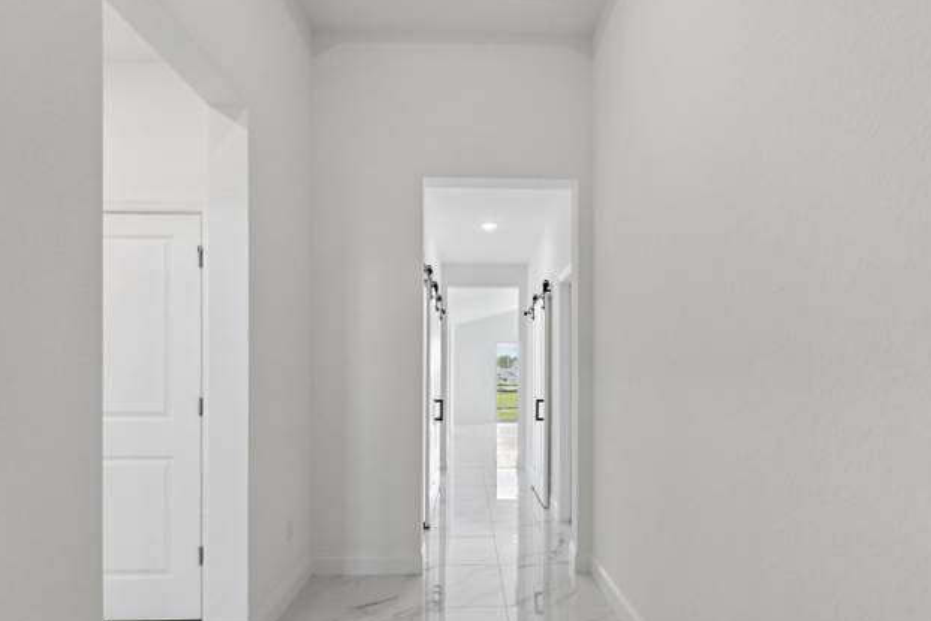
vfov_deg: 66.6
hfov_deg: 89.9
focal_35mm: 18
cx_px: 497
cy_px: 381
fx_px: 466
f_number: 8
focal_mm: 14
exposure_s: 1/30
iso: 100
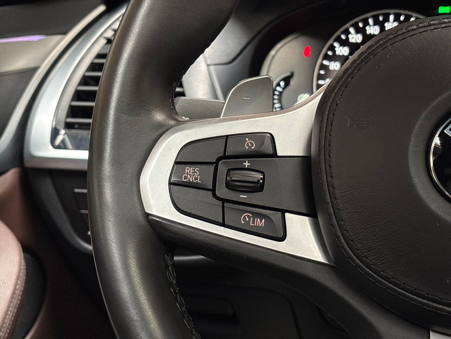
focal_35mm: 52
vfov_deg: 28.0
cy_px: 170
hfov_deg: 36.8
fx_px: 677
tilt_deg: -15.5
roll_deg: +3.0
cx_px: 226
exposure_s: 1/38
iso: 160
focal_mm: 5.96
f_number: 1.6
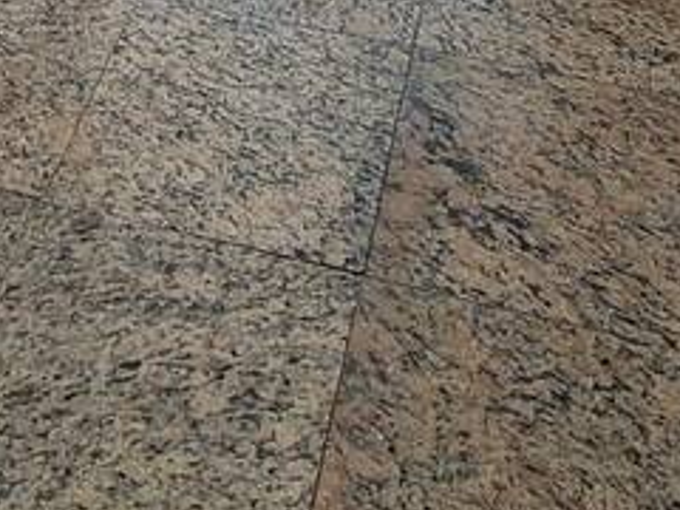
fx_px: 1532
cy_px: -748
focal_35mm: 78
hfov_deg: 24.3
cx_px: 74
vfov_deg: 13.4
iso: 40
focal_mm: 1.74
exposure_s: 1/321
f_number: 2.2
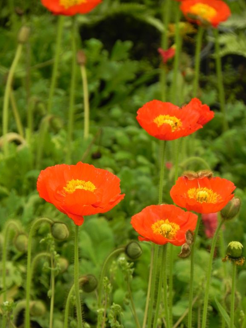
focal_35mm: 388
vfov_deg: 5.1
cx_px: 121
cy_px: 168
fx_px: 3675
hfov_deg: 3.8
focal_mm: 67.2
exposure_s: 1/320
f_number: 5
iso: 160
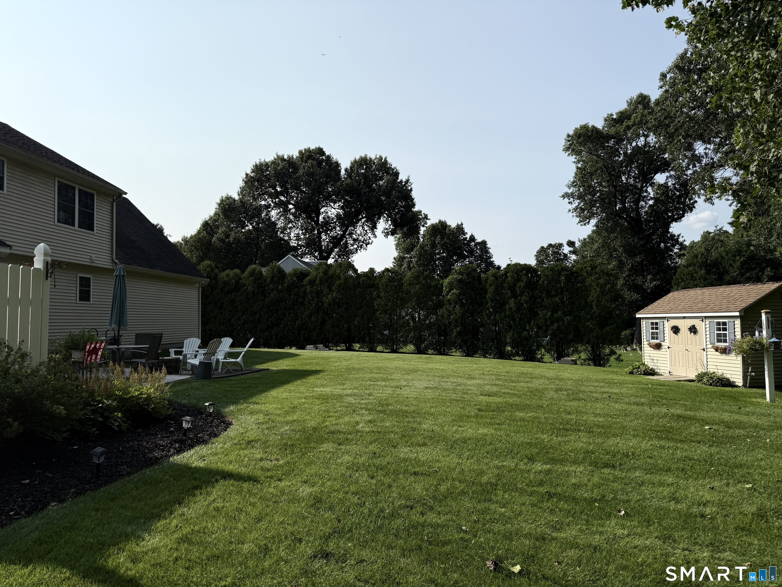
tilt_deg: +4.5
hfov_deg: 71.6
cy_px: 294
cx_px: 391
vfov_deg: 56.8
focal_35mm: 24
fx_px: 542
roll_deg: +1.3
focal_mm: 6.76
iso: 80
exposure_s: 1/5714
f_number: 1.78
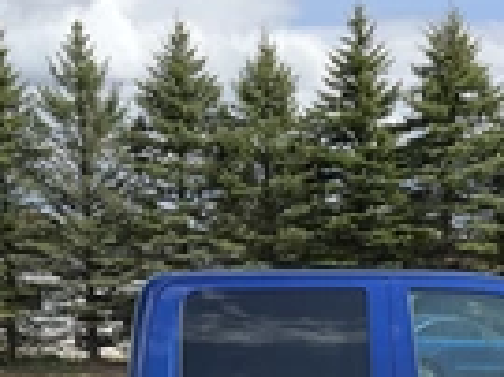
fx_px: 1251
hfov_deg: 22.7
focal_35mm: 86
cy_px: 459
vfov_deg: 16.4
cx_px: 306
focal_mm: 3
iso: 25
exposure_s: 1/1577
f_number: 1.8
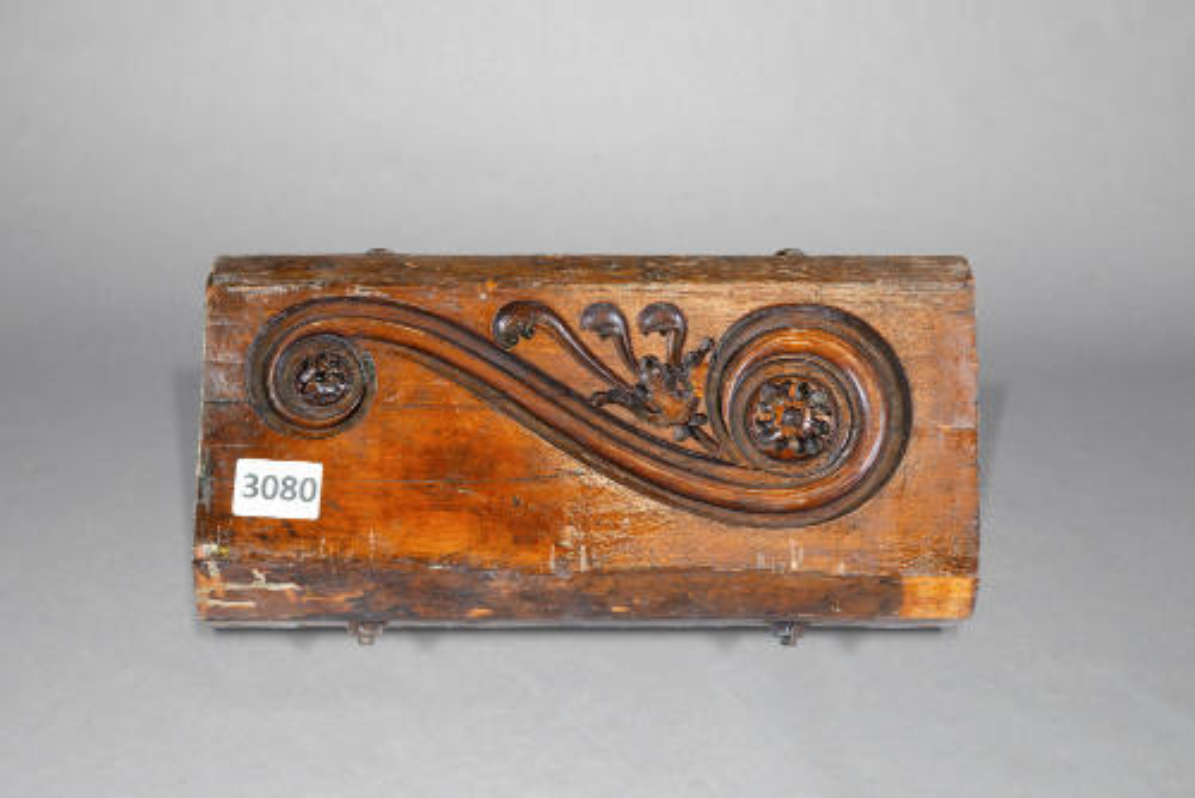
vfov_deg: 22.7
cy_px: 399
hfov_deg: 33.4
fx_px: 1993
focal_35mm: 60
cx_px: 598
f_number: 8
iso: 100
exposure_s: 1/4
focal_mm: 60
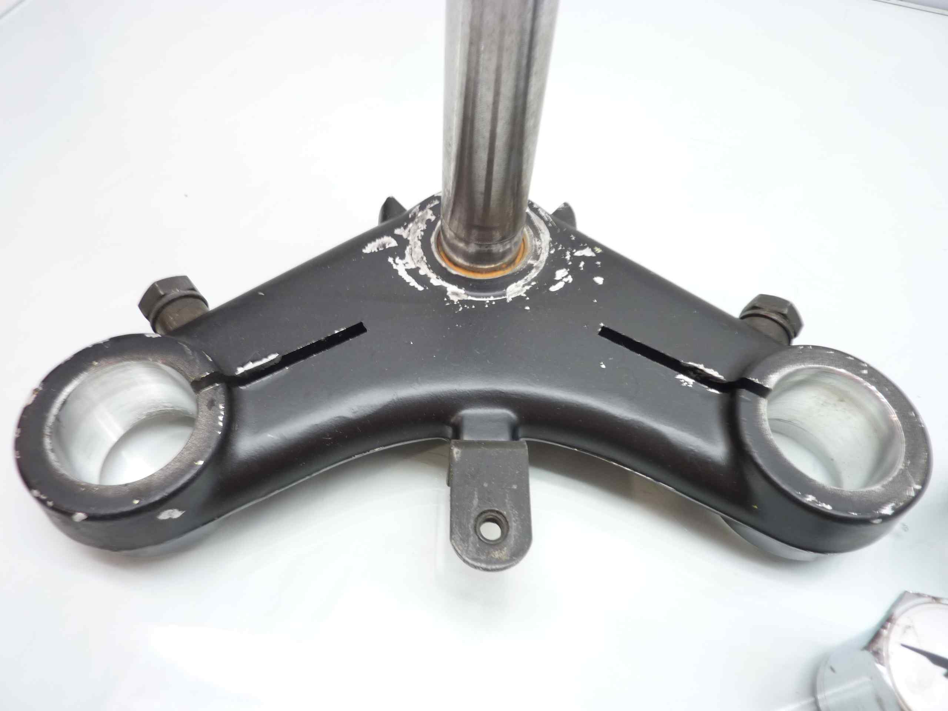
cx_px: 474
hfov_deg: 69.4
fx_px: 685
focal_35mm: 25
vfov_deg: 54.9
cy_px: 356
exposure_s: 1/8
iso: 125
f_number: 3.3
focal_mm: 4.1
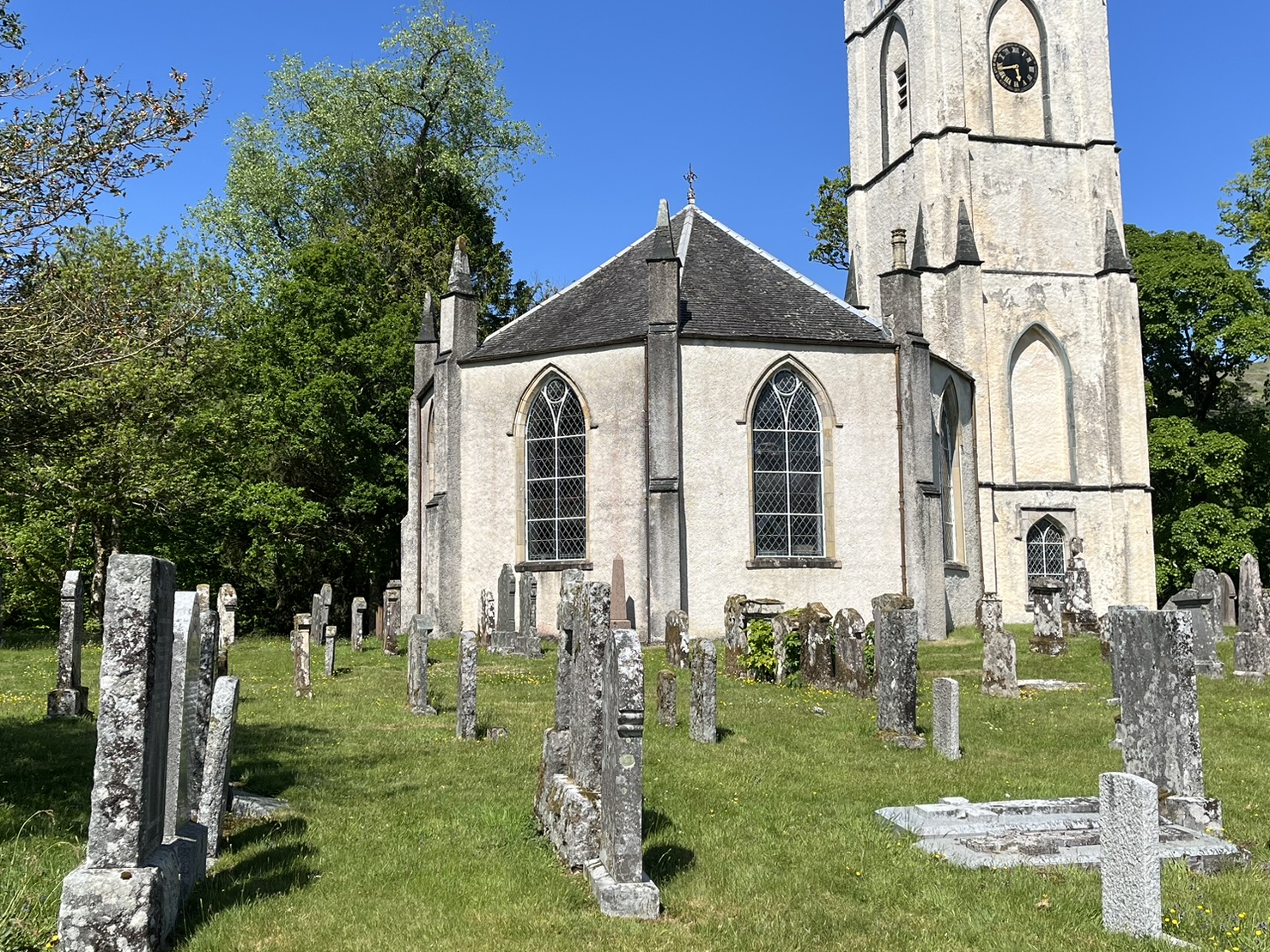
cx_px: 622
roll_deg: -0.1
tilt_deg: +6.5
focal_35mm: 36
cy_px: 434
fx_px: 1321
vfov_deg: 39.6
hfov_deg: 51.4
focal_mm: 5.1
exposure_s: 1/3745
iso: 50
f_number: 1.6
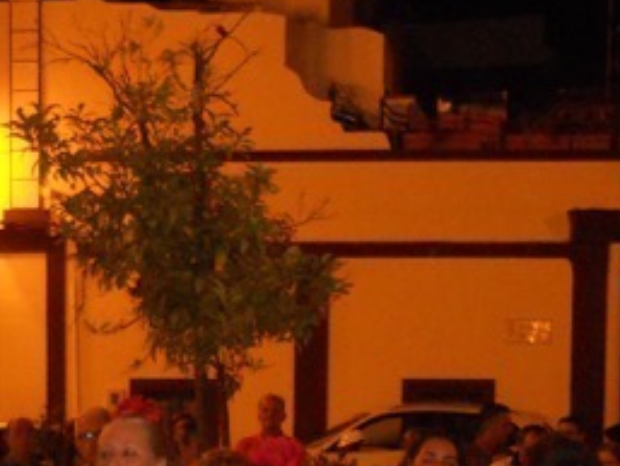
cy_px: 534
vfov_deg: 16.9
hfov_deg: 23.0
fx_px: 1505
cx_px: 142
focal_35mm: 84
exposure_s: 1/25
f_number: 3.2
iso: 400
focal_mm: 4.9
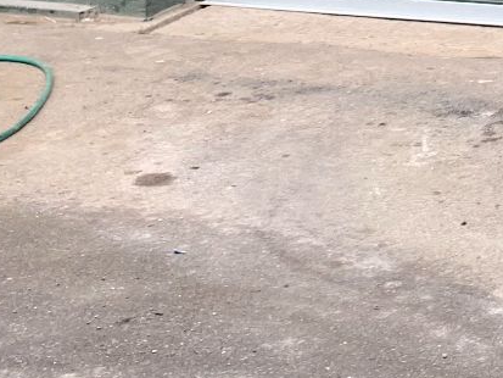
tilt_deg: -0.3
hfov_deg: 13.7
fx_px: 1875
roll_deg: -0.3
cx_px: 904
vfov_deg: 10.3
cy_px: -445
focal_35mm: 129
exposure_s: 1/208
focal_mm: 4.25
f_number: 1.8
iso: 25
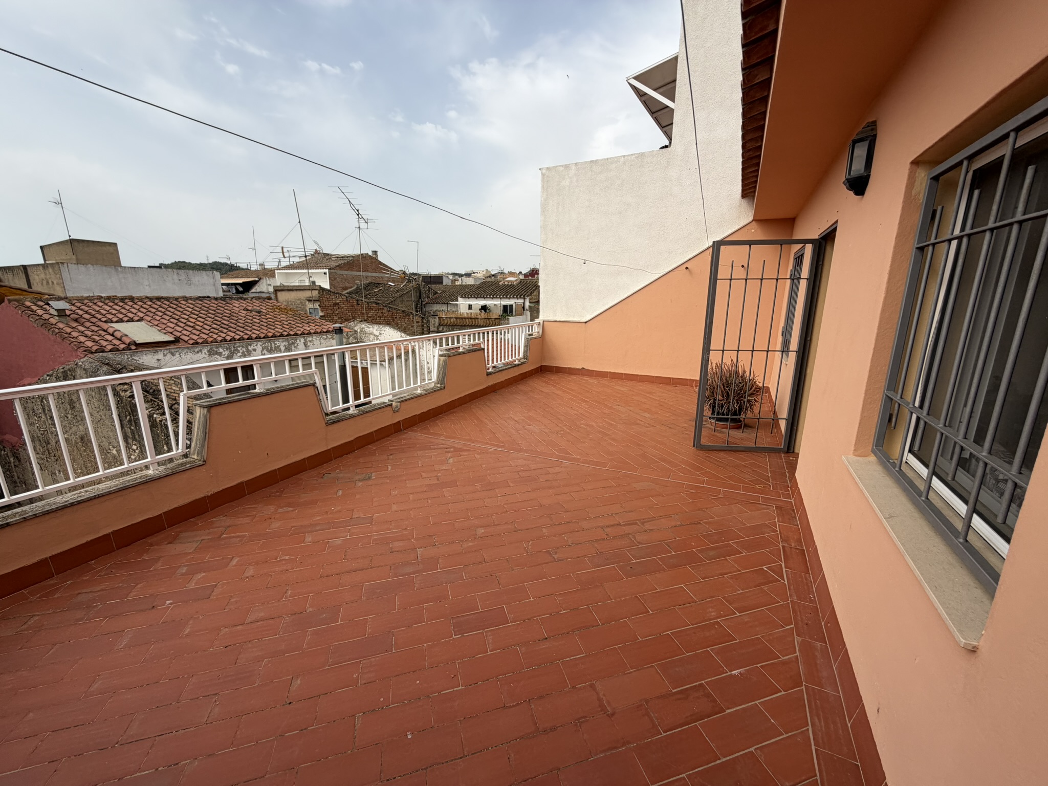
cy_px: 393
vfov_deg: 85.7
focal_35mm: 14
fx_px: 424
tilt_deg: -12.6
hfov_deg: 102.1
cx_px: 524
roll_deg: +0.1
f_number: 2.2
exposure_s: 1/770
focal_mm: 2.22
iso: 20
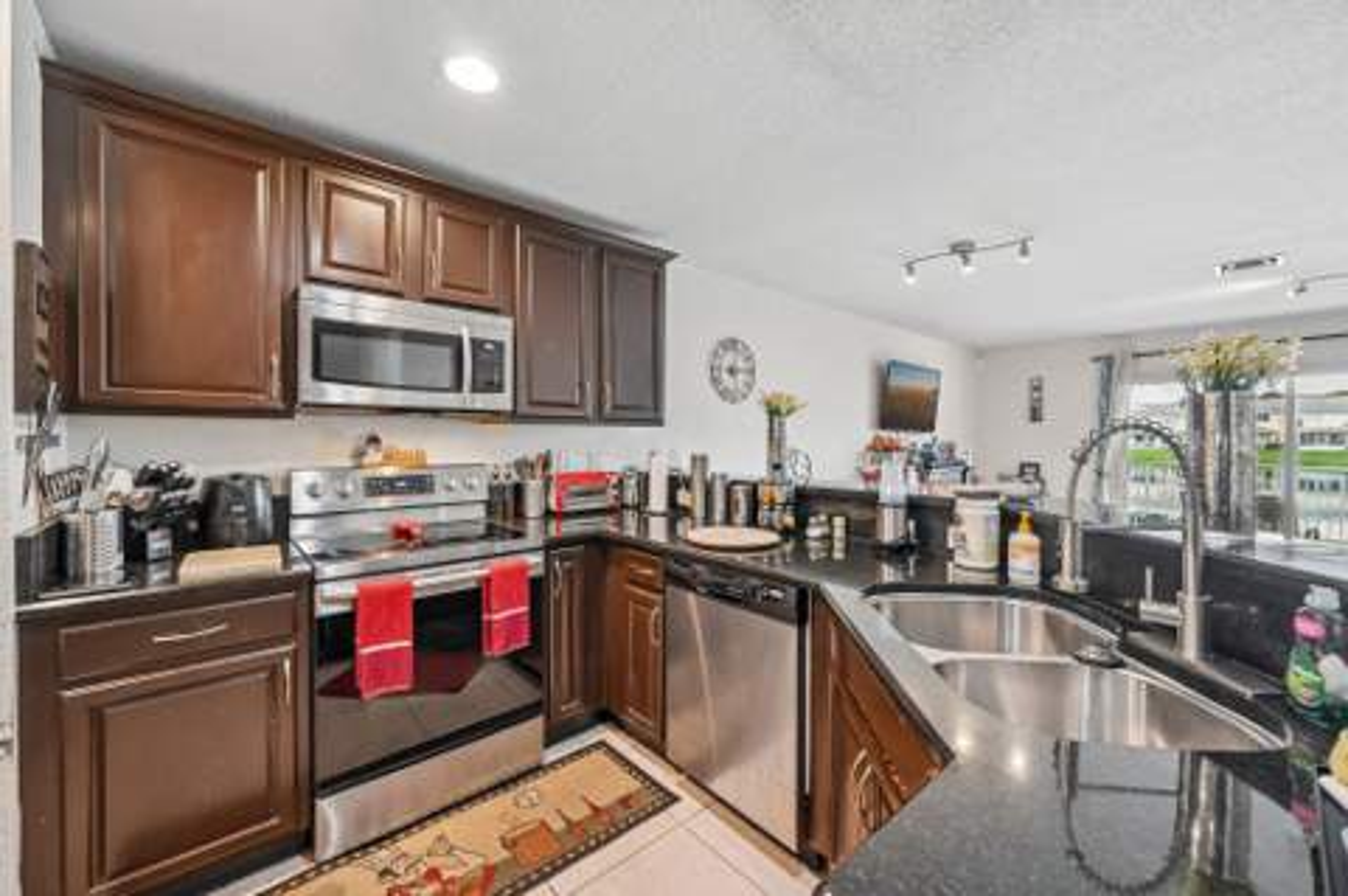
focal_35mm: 14
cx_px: 674
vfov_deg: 81.1
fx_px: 524
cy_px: 448
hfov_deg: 104.3
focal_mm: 14
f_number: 8
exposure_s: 1/40
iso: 4000
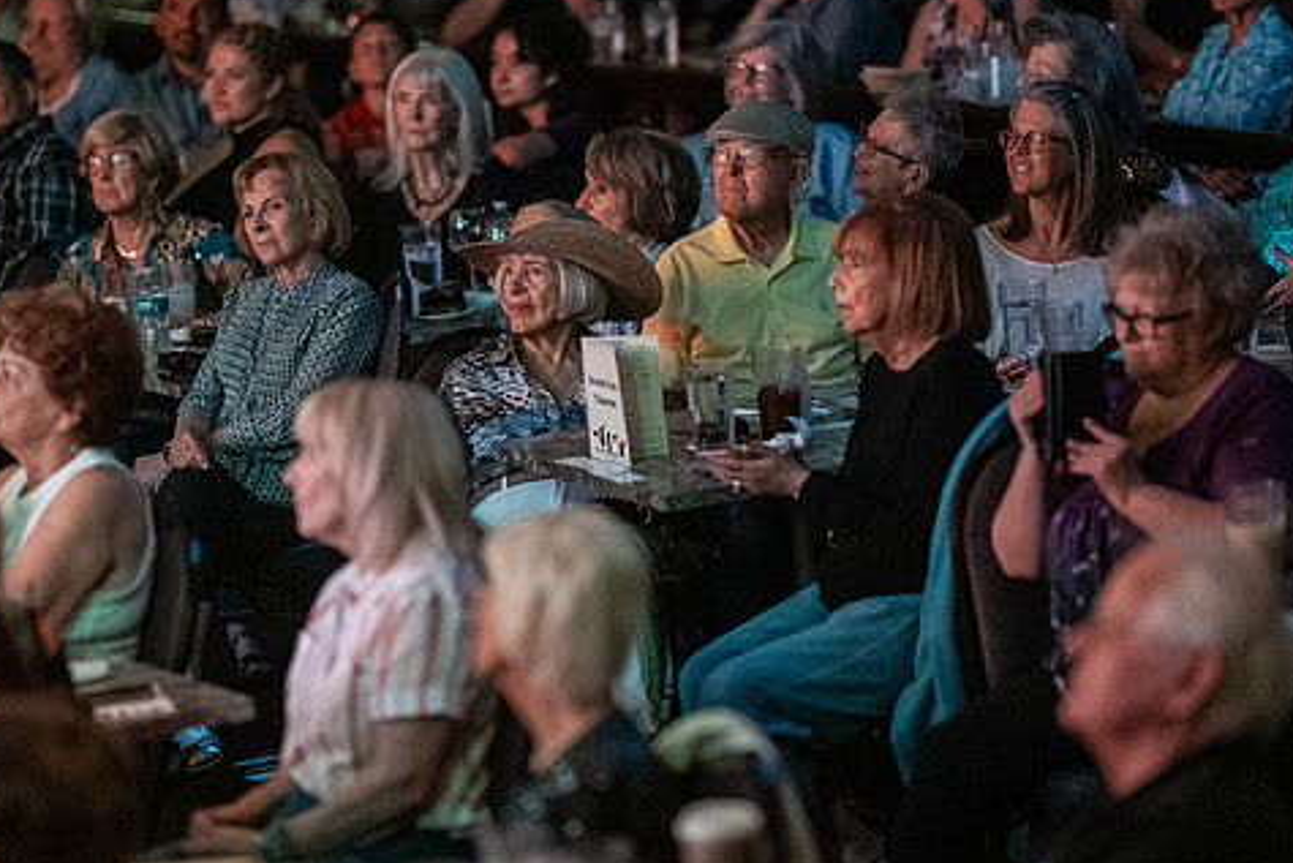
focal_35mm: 165
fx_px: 5928
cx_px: 534
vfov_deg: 8.3
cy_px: 355
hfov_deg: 12.4
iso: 8000
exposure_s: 1/320
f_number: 1.8
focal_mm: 135
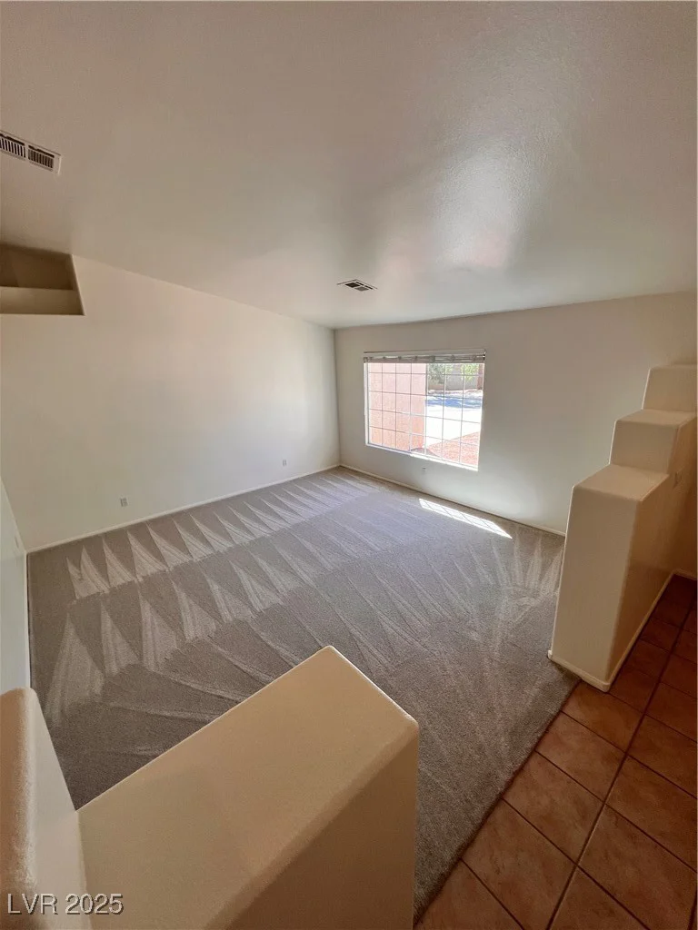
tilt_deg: -16.7
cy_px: 465
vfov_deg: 106.2
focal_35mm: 13
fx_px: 350
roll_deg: +2.9
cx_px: 349
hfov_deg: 89.9
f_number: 1.8
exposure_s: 1/159
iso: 32
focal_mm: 1.57
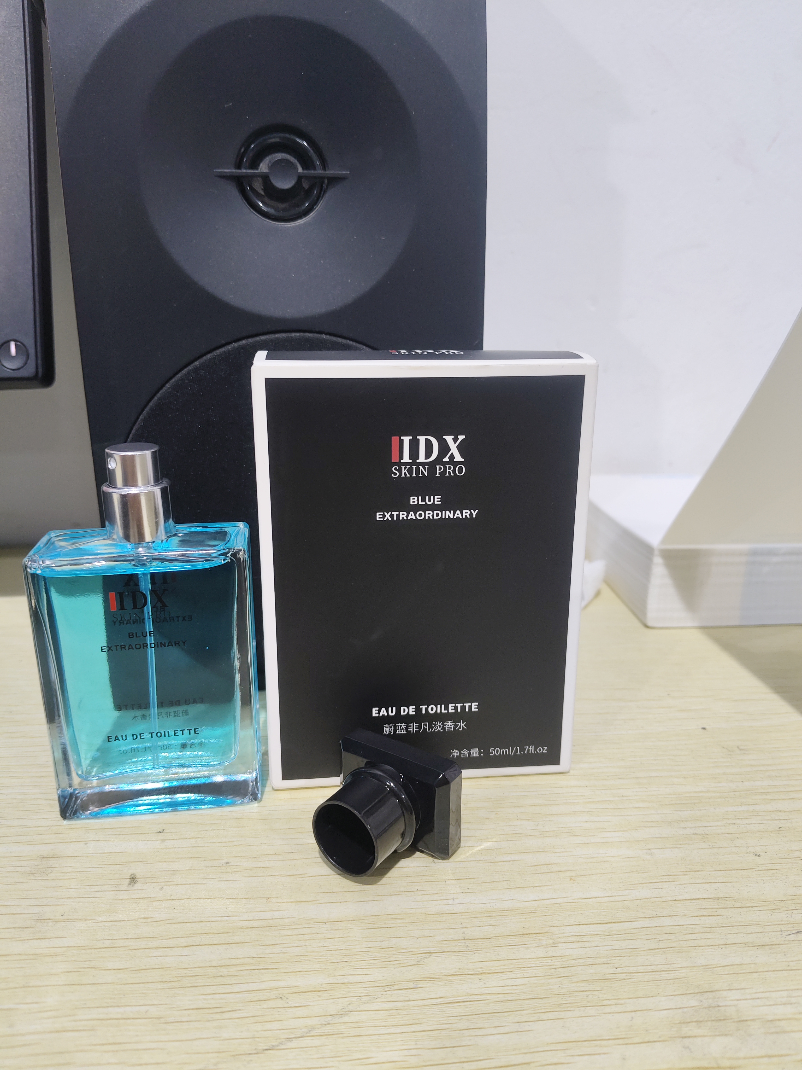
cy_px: 535
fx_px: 803
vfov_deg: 67.3
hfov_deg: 53.1
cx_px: 401
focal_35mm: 26
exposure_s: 1/33.3
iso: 718
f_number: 1.79
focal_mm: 4.84
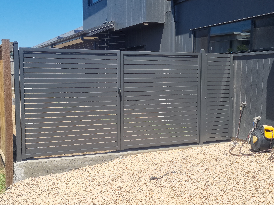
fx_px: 206
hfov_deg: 67.3
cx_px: 137
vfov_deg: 53.1
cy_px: 102
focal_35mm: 26
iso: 50
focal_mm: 5.4
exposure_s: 1/2933
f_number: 1.8
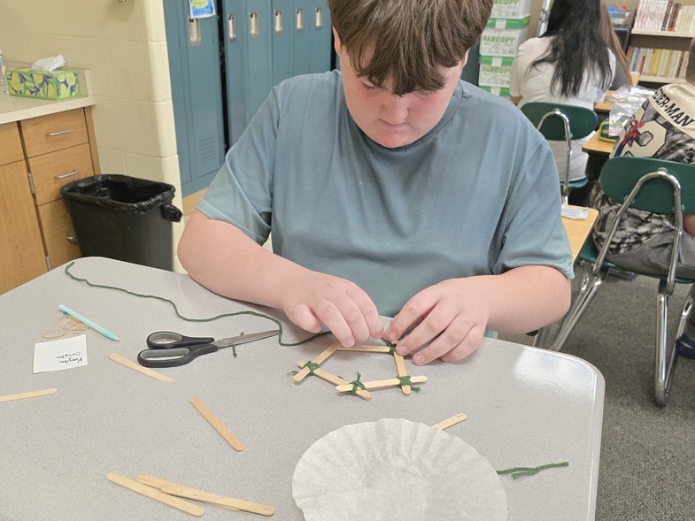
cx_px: 331
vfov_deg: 46.5
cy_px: 315
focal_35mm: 30
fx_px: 602
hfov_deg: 59.9
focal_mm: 6.3
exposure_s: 1/120
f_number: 1.7
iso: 640
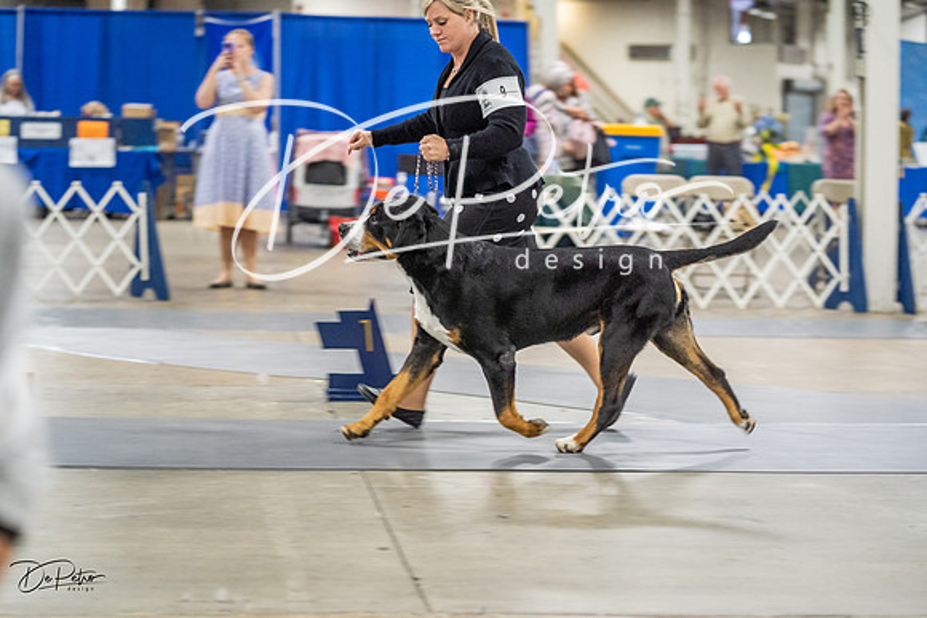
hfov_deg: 23.4
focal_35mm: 87
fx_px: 2241
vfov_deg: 15.7
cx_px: 464
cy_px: 309
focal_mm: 87
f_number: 2.8
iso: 3200
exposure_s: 1/160
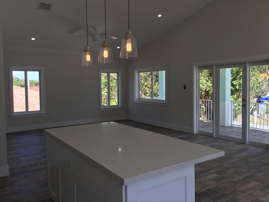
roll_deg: -0.7
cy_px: 101
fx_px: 225
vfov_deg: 48.2
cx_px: 134
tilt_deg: -2.5
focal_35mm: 29
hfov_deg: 61.7
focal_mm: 4.15
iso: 32
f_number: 2.2
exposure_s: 1/238
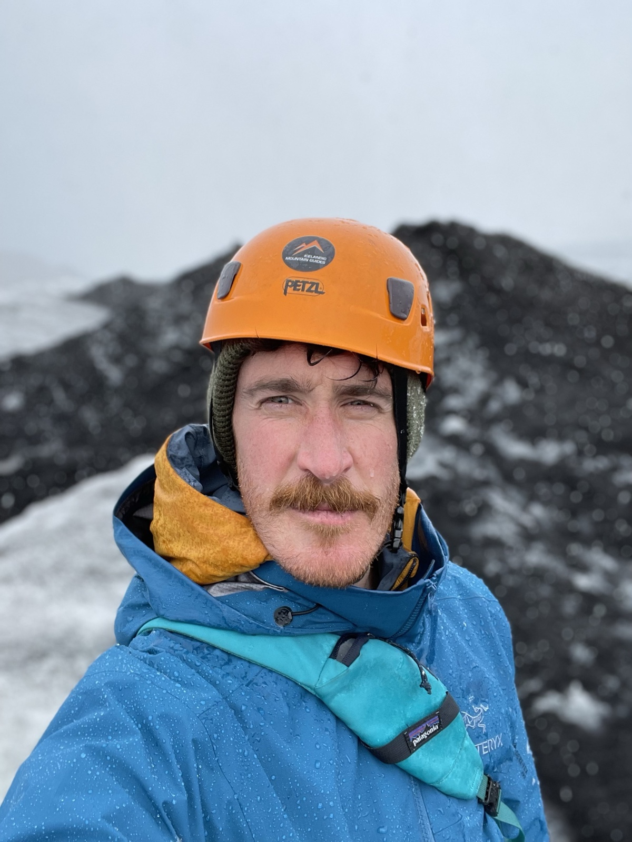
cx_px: 316
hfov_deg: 46.8
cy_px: 421
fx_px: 730
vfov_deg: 60.0
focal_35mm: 30
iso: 25
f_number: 2.2
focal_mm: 2.71
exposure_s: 1/220
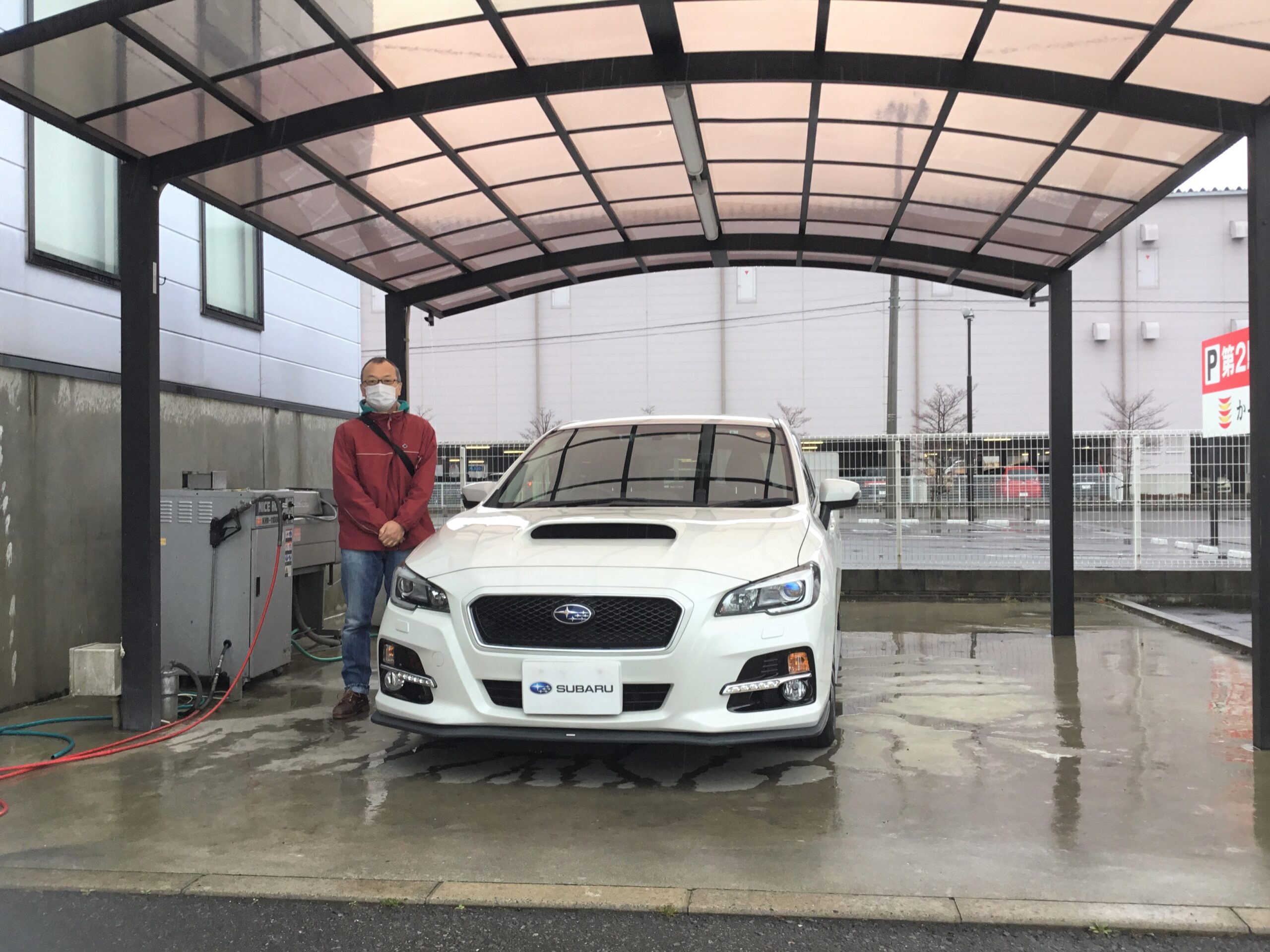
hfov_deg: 58.4
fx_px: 1137
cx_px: 635
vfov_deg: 45.4
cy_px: 476
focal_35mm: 31
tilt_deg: +0.5
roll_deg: -0.2
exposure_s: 1/120
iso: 32
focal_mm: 3.3
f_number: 2.4
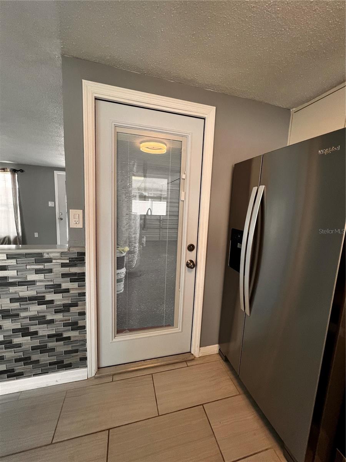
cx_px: 173
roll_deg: -2.6
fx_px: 173
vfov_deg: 106.2
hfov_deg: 89.9
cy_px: 231
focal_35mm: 13
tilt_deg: -7.2
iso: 160
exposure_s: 1/99
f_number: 1.8
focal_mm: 1.57
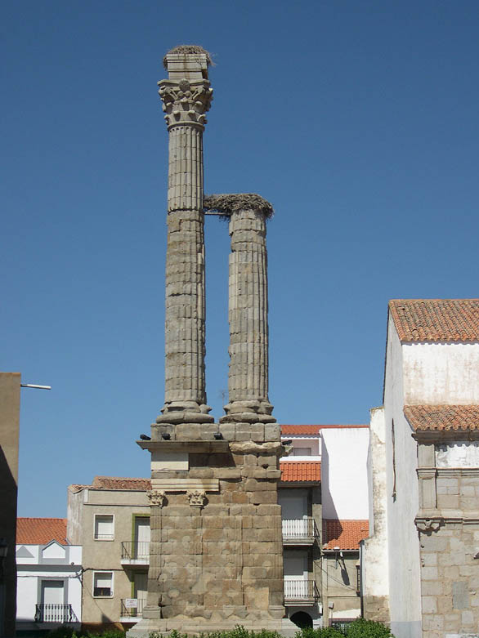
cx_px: 258
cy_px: 339
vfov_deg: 30.7
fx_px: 1162
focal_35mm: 63
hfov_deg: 23.3
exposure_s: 1/244
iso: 100
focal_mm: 12.2
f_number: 9.2
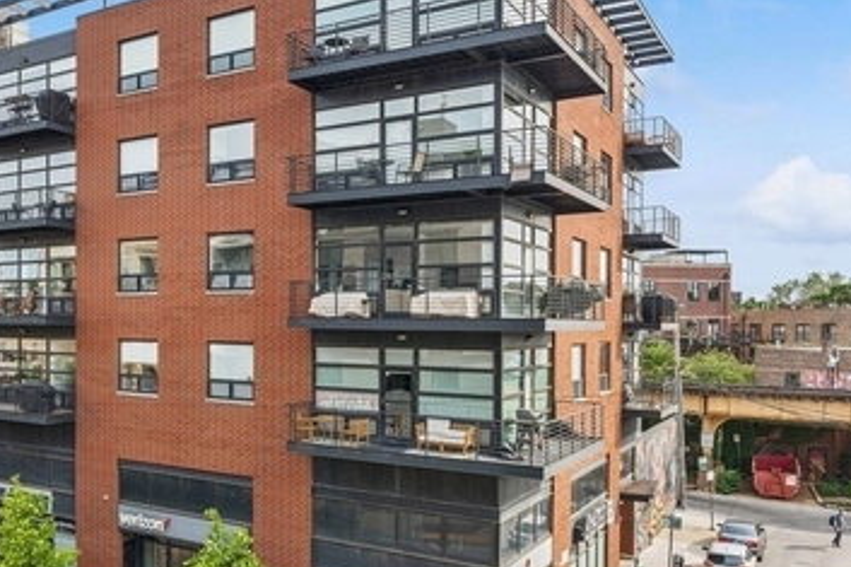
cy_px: 311
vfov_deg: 38.8
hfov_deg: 53.7
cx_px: 229
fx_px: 803
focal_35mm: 34
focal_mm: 16
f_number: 8
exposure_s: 1/320
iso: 320
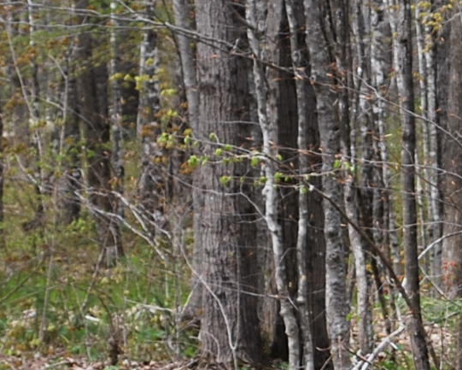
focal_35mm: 416
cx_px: 602
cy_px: 131
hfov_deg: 4.6
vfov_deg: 3.7
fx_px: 5683
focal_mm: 55
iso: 100
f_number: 6.3
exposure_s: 1/160
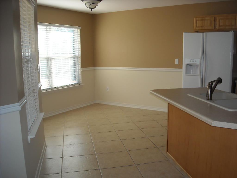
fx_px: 240
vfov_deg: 40.7
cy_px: 89
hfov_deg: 52.6
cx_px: 118
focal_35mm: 35
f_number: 2.8
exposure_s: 1/60
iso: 64
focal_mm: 5.7
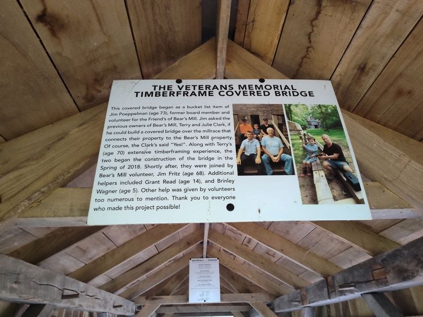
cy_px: 158
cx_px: 212
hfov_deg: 73.9
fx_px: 281
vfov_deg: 58.9
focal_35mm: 23
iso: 888
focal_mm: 5.56
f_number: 1.8
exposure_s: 1/60
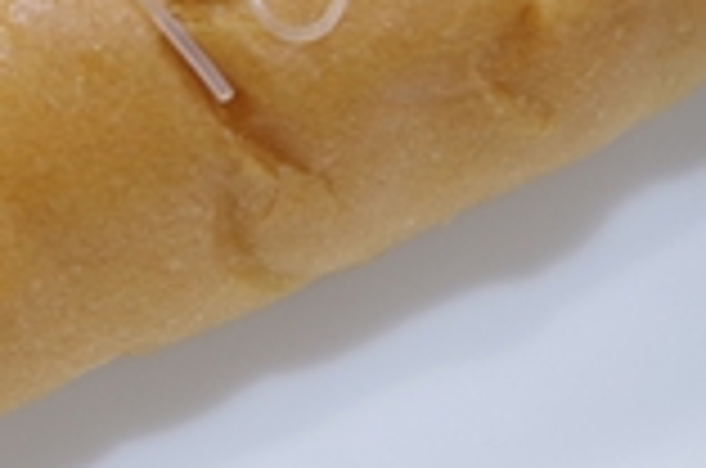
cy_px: 27
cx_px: -25
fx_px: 2137
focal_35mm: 109
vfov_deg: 12.4
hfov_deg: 18.2
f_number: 4
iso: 400
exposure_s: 1/50
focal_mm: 23.13
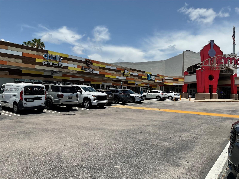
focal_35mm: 29
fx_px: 200
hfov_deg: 61.7
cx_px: 120
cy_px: 90
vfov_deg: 48.2
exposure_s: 1/2959
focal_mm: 3
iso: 16
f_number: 1.8
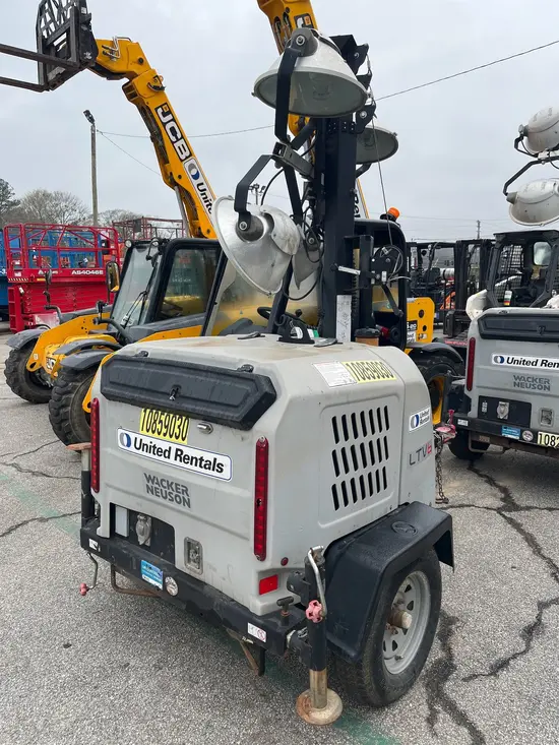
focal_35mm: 26
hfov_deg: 53.1
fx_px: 560
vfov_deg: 67.3
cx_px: 280
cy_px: 372
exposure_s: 1/804
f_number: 1.6
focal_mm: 5.1
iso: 50
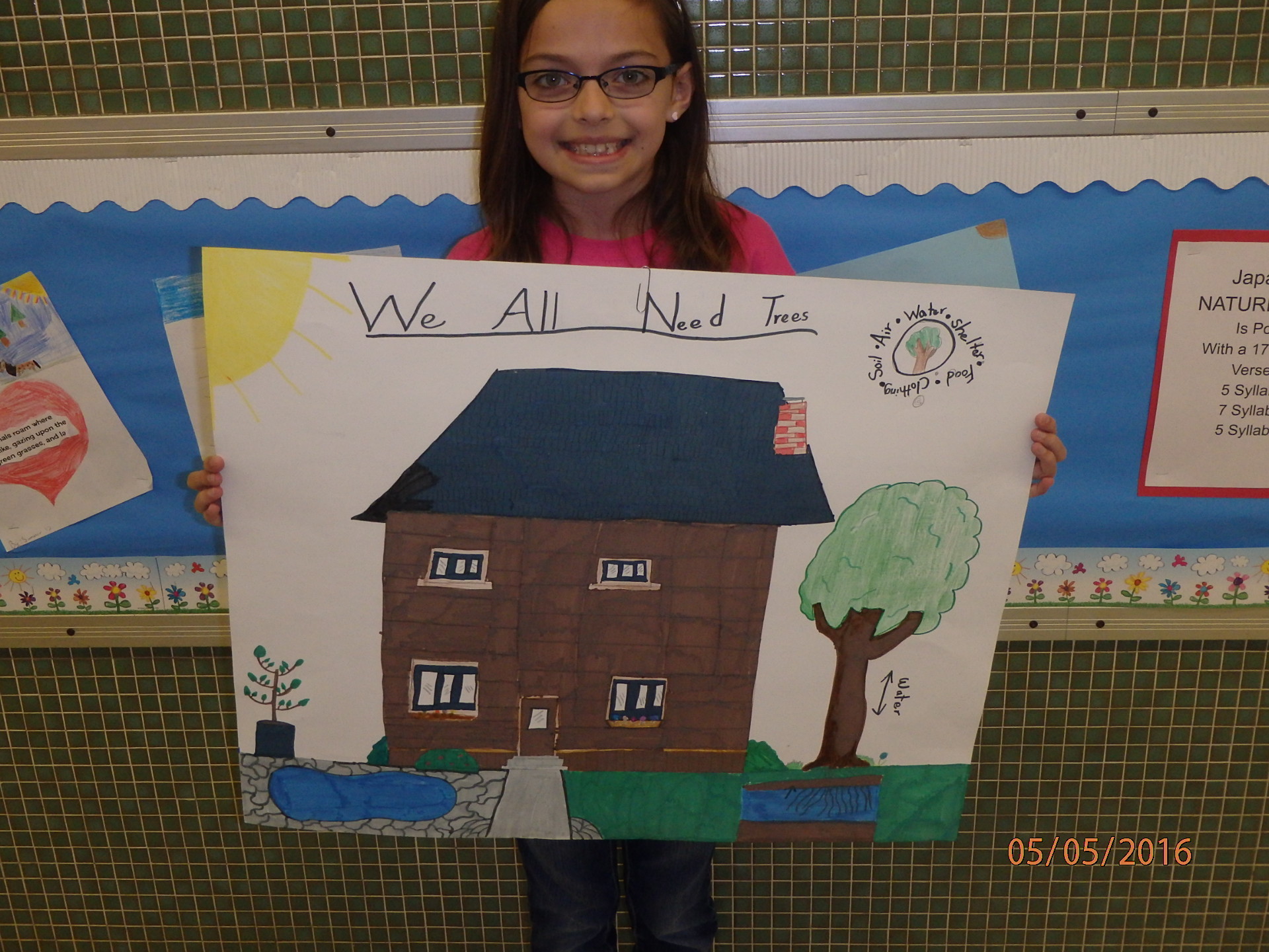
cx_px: 634
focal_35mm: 38
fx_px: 1393
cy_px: 476
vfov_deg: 37.7
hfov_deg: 49.0
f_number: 4.6
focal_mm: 6.8
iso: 400
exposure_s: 1/40
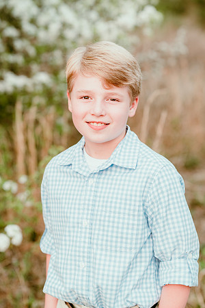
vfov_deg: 23.9
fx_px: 726
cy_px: 154
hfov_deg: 16.1
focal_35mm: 85
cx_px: 102
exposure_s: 1/160
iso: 100
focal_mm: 85
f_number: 3.2
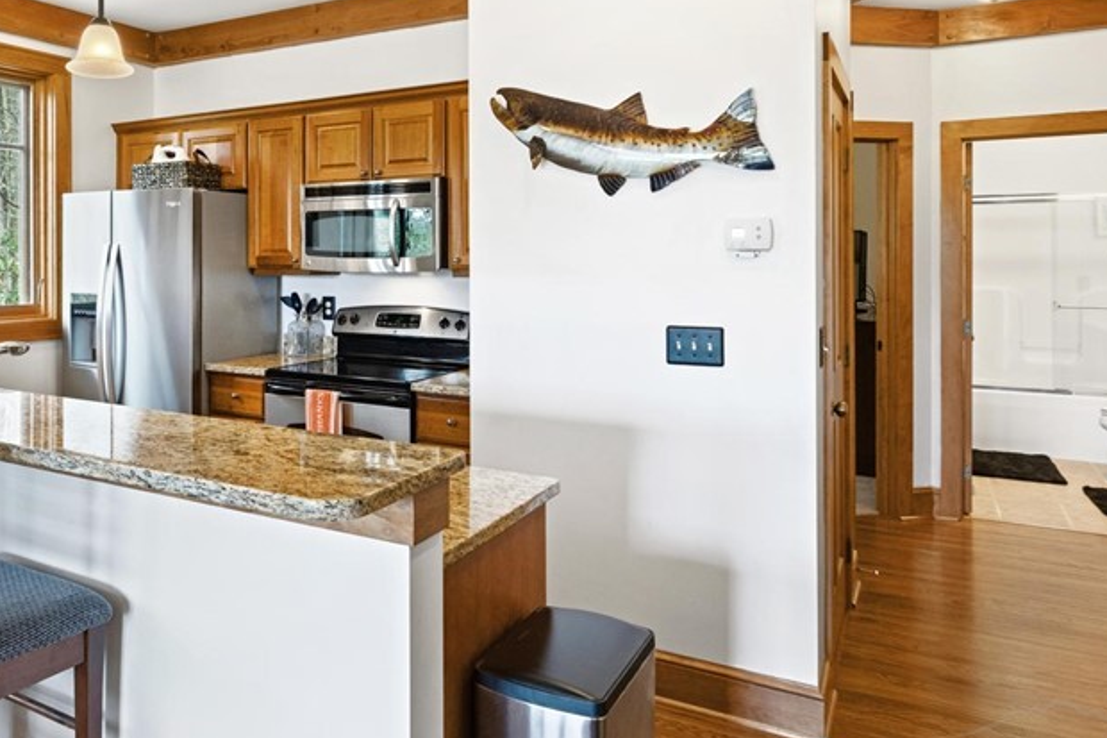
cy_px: 224
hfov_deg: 63.0
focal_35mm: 28
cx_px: 329
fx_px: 861
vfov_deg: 45.4
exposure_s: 1/40
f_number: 6.3
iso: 6400
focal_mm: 16
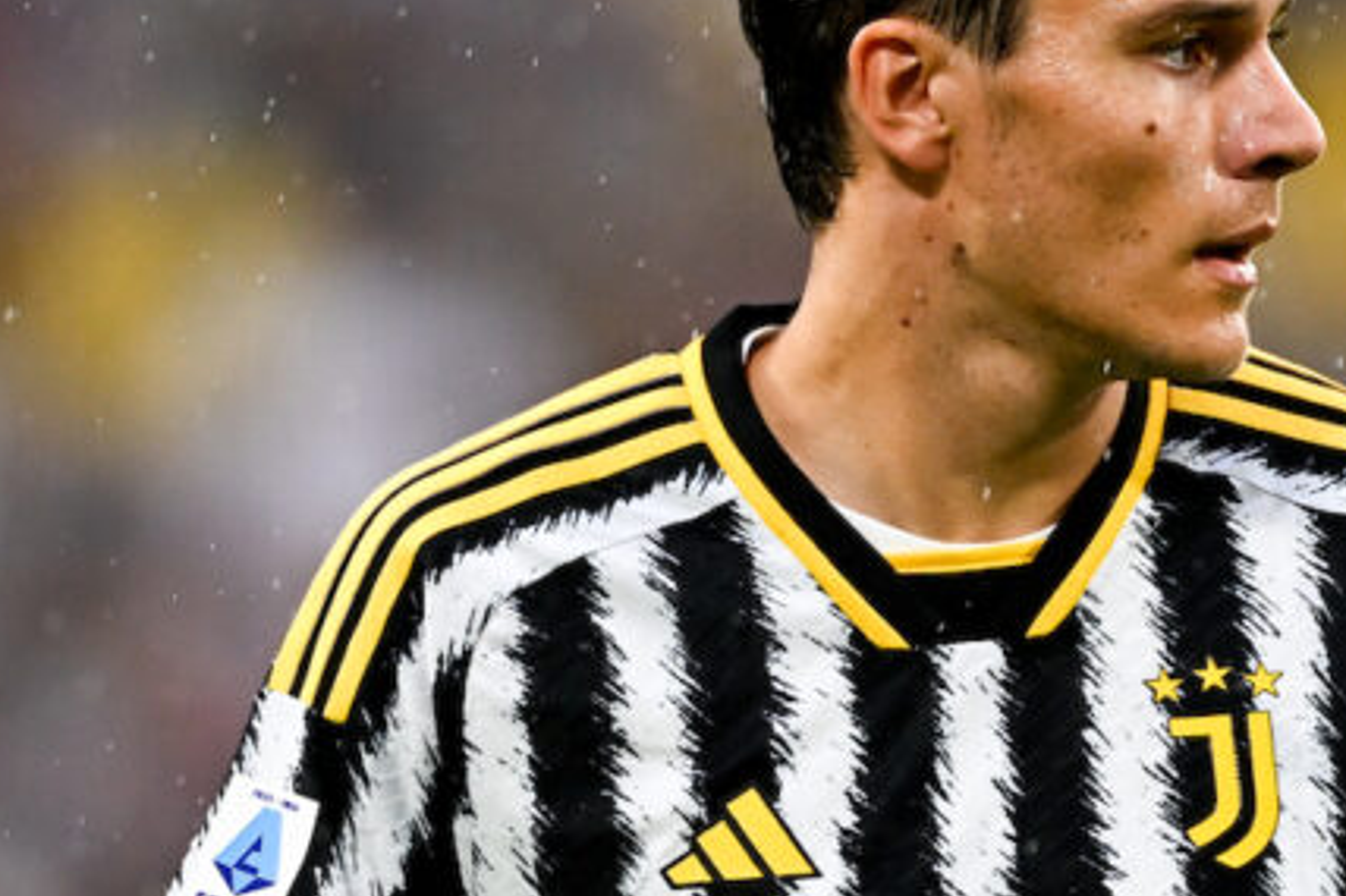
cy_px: 509
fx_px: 35766
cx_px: 1167
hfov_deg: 2.2
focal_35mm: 957
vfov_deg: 1.4
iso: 1000
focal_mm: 400
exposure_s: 1/1250
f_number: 2.8
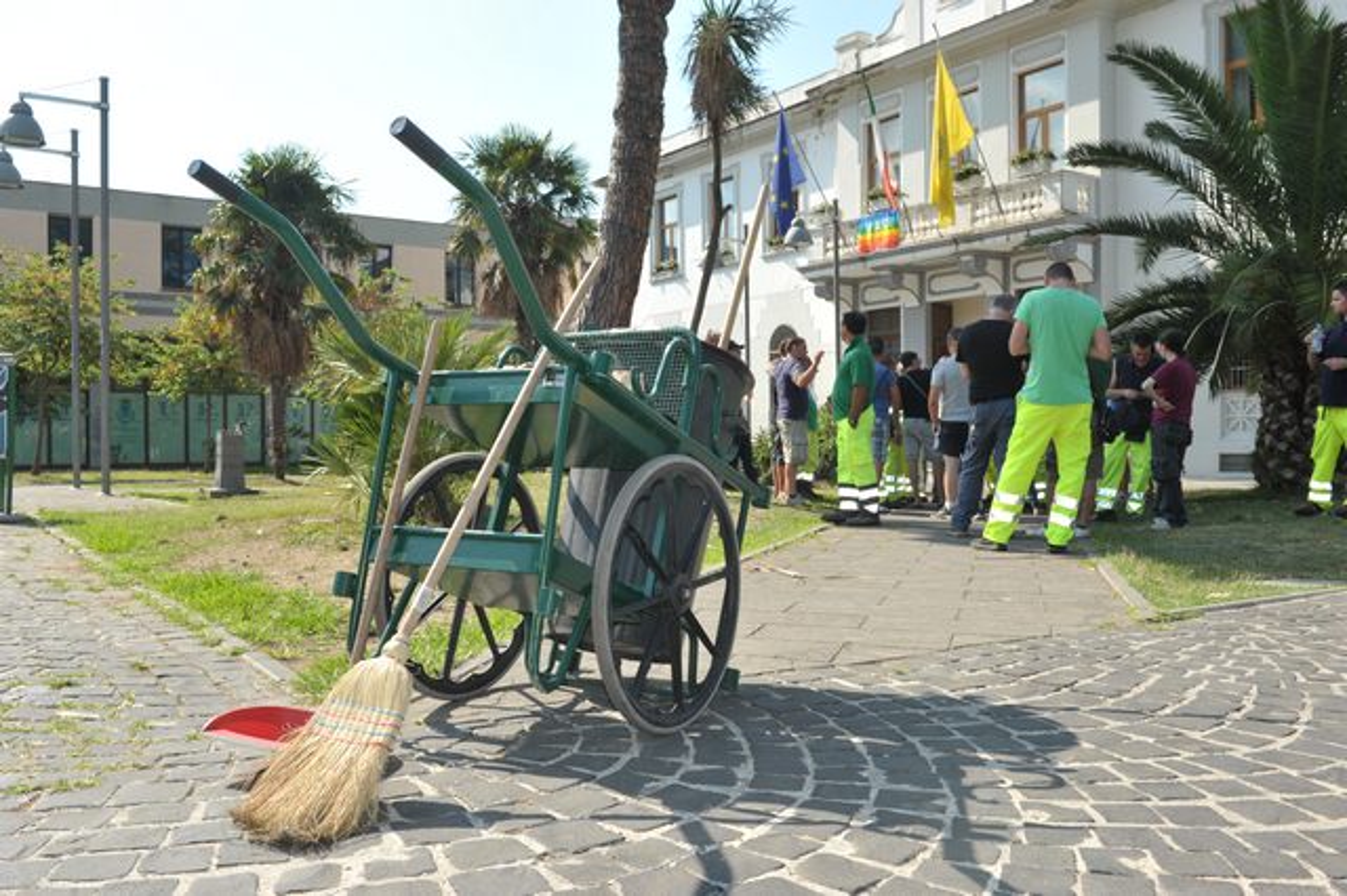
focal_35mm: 31
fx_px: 1159
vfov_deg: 42.3
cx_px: 674
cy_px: 448
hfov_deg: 60.3
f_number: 13
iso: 320
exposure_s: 1/200
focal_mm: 31
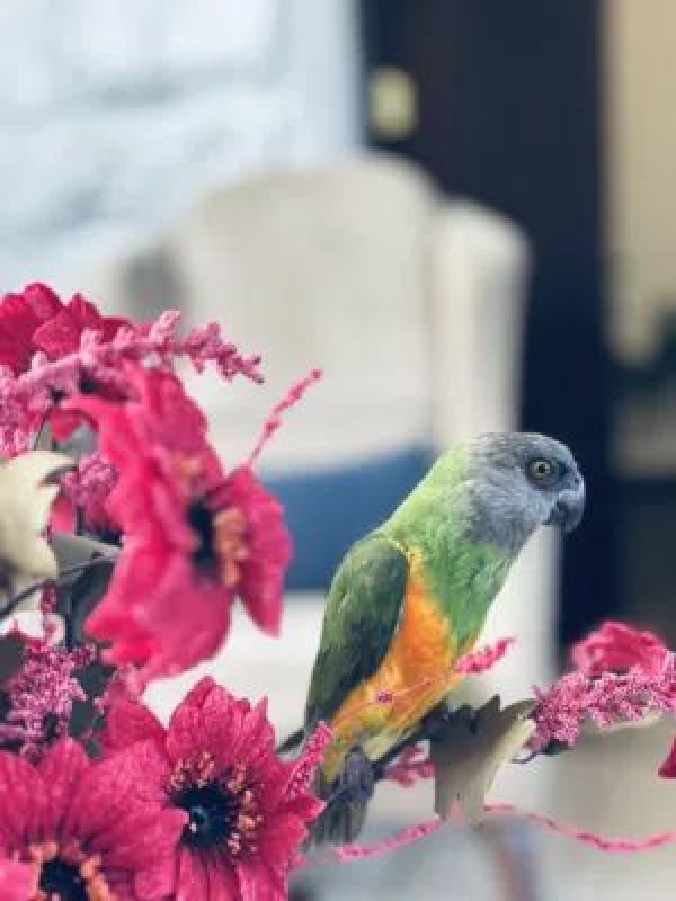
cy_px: 450
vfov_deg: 39.7
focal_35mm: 48
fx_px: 1250
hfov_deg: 30.3
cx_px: 338
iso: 1000
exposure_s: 1/20
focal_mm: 6.86
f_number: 1.78
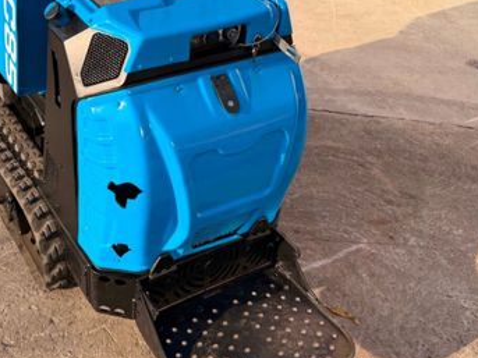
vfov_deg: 34.0
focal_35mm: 42
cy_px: 121
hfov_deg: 43.4
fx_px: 580
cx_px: 123
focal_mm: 6.76
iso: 100
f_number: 1.78
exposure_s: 1/2907
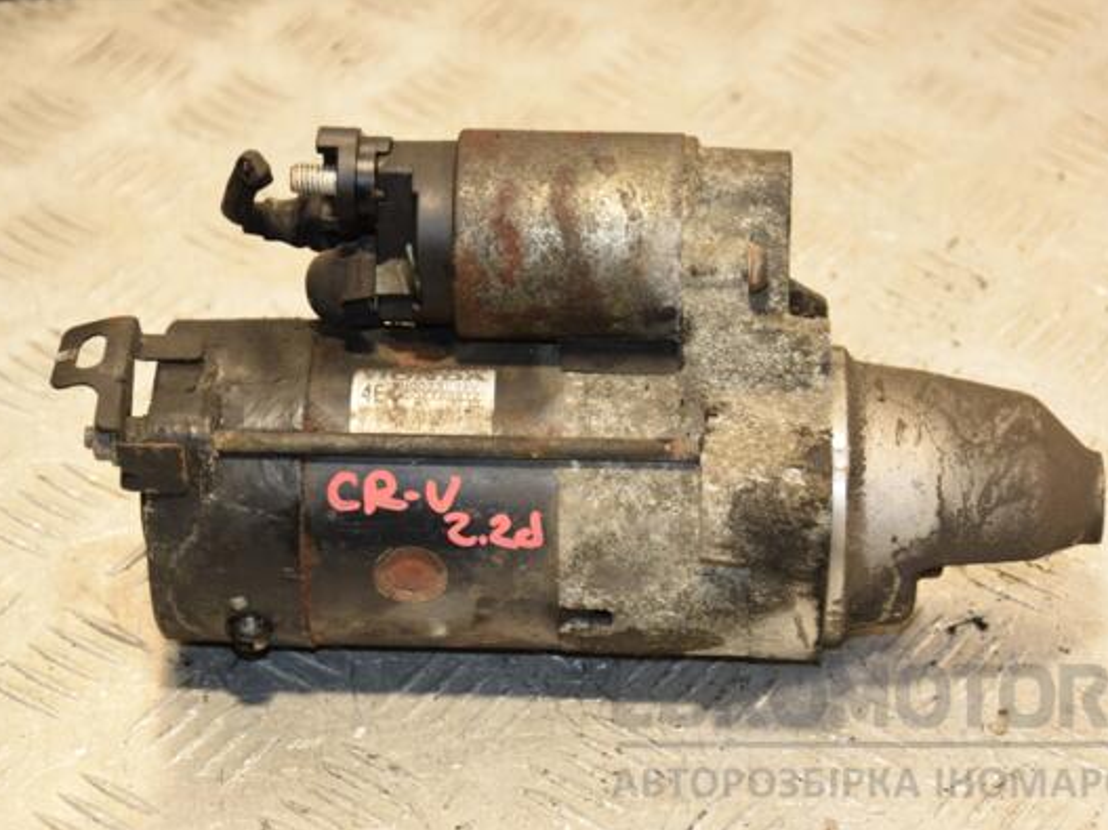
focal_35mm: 115
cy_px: 416
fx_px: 3680
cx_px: 572
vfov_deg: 12.9
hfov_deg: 17.1
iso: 800
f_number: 5.3
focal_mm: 70
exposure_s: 1/125
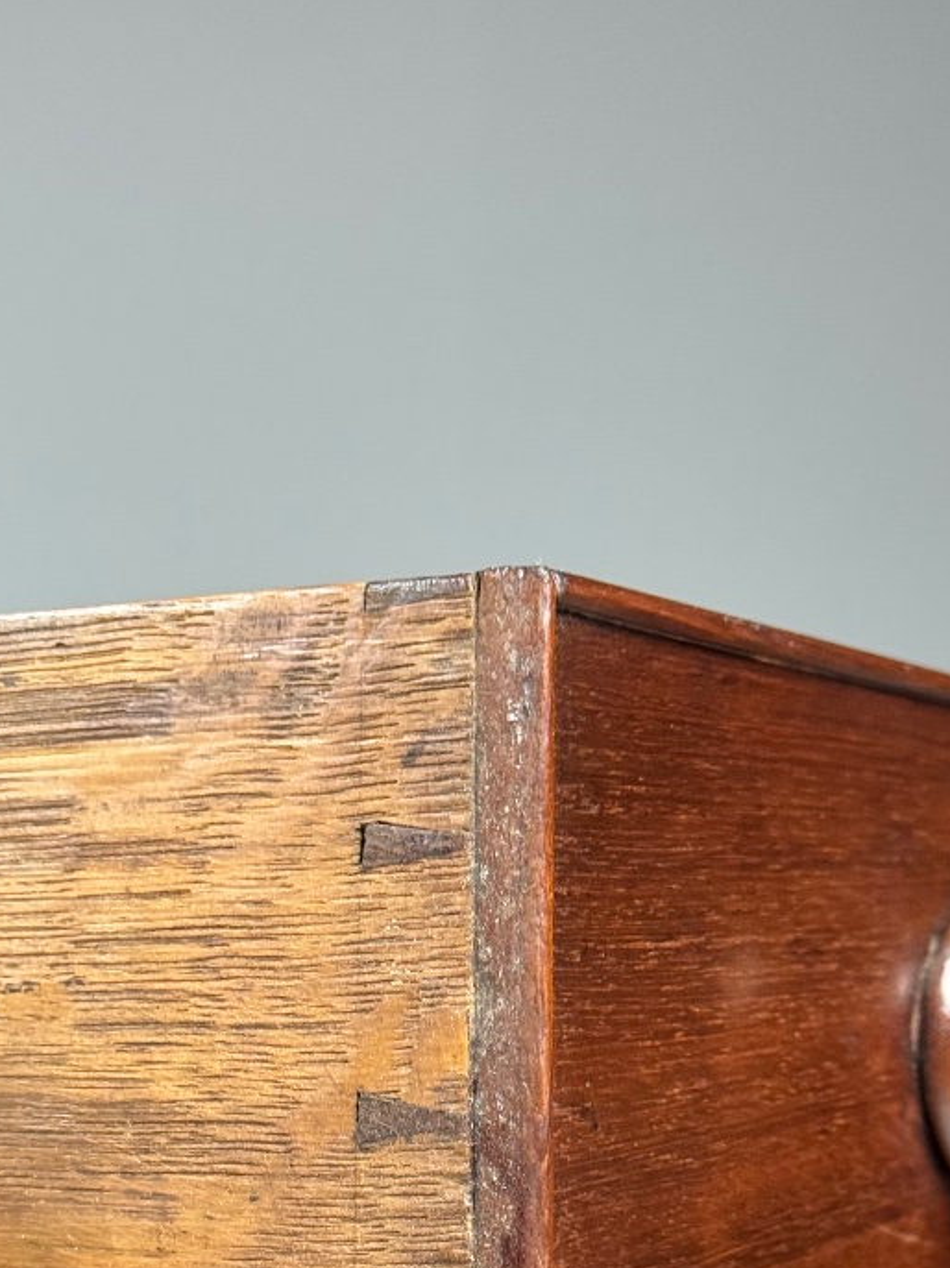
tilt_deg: +1.4
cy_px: 1102
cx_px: 277
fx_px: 3076
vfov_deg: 22.8
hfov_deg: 17.5
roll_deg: -1.7
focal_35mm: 84
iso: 250
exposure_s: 1/50
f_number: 1.78
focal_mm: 6.76
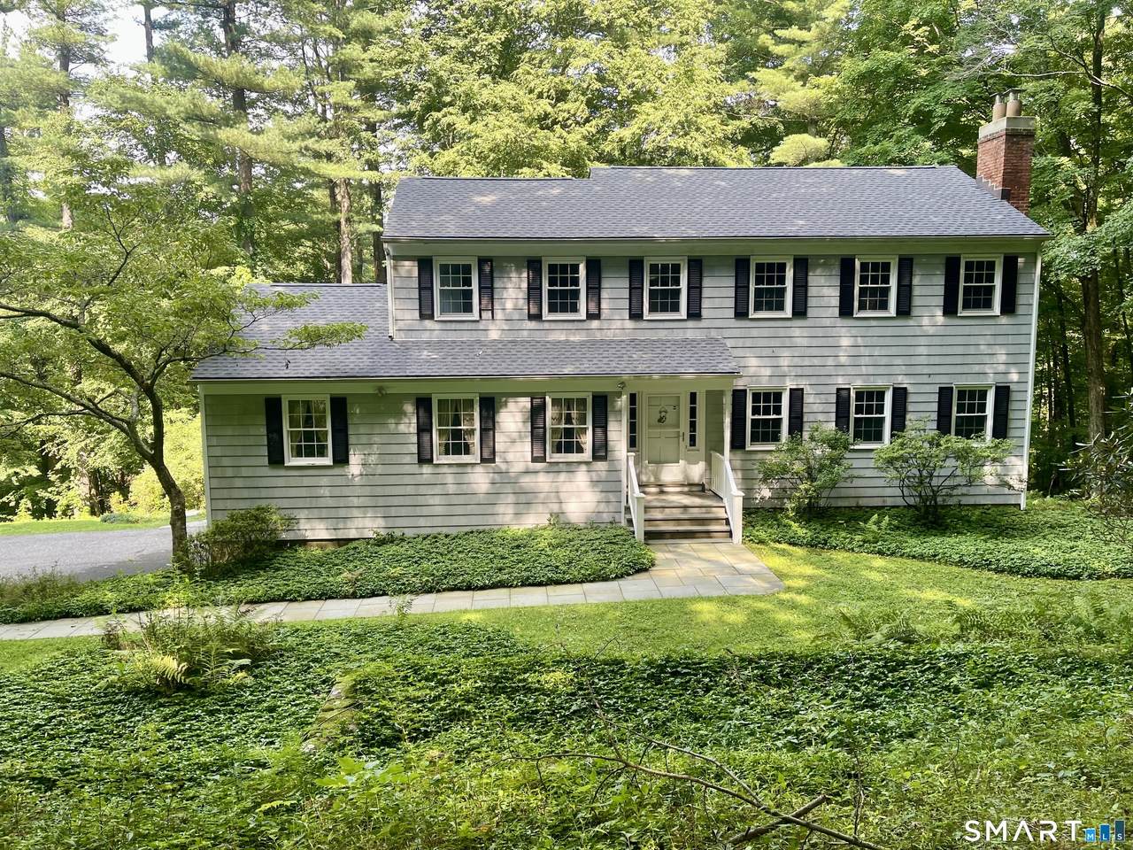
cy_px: 425
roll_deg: +0.3
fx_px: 818
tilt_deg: -7.4
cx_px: 566
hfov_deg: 69.4
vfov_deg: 54.9
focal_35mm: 25
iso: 32
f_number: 1.6
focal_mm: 5.1
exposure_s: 1/158
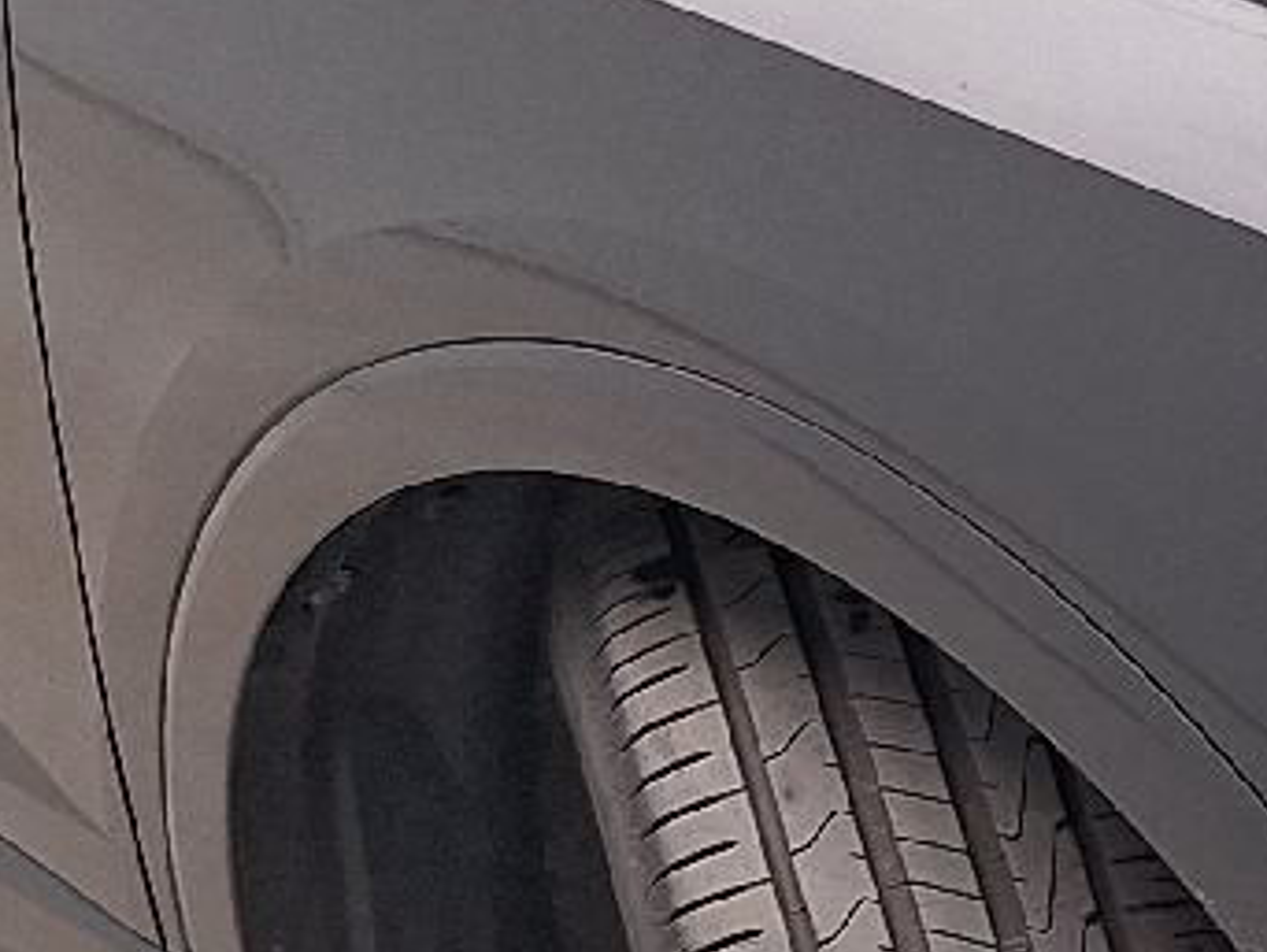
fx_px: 4725
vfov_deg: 11.5
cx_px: 1056
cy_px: 545
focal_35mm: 129
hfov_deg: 15.2
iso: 64
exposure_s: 1/100
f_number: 1.8
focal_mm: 5.54
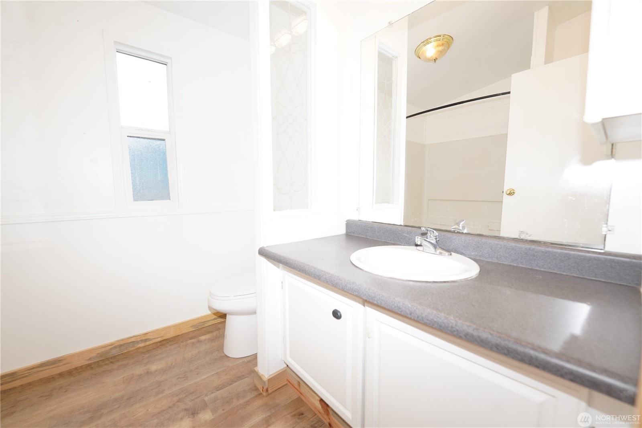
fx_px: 250
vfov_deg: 81.2
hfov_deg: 104.3
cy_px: 214
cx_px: 321
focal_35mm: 14
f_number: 4
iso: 640
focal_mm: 14
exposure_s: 1/160
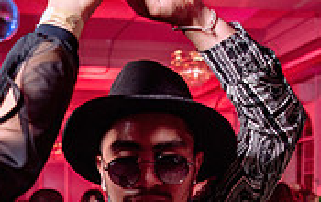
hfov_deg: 24.0
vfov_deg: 14.2
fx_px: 754
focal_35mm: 86
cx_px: 125
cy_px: 308
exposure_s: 1/50
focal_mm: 24
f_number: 3.2
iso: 800
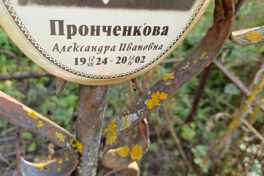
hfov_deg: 67.4
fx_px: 198
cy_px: 83
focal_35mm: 27
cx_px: 132
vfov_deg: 47.9
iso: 110
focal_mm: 4.76
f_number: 1.69
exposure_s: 1/156
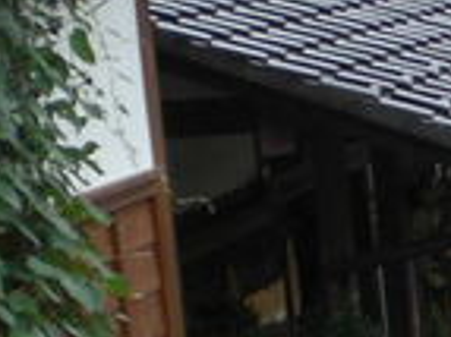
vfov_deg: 6.9
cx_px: 866
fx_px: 2812
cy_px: 194
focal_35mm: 216
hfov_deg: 8.7
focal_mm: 6.3
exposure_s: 1/200
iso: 50
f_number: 3.1
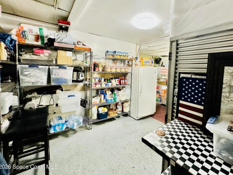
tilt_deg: -2.5
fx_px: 108
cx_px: 127
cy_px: 76
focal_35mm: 16
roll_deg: -2.4
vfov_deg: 77.7
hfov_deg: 94.2
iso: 400
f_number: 2.2
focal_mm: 2.22
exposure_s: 1/60
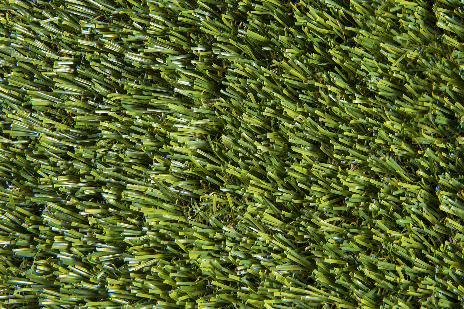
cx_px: 245
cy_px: 121
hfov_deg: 31.4
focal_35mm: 64
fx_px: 825
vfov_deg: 21.2
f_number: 13
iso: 200
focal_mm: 48
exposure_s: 1/160
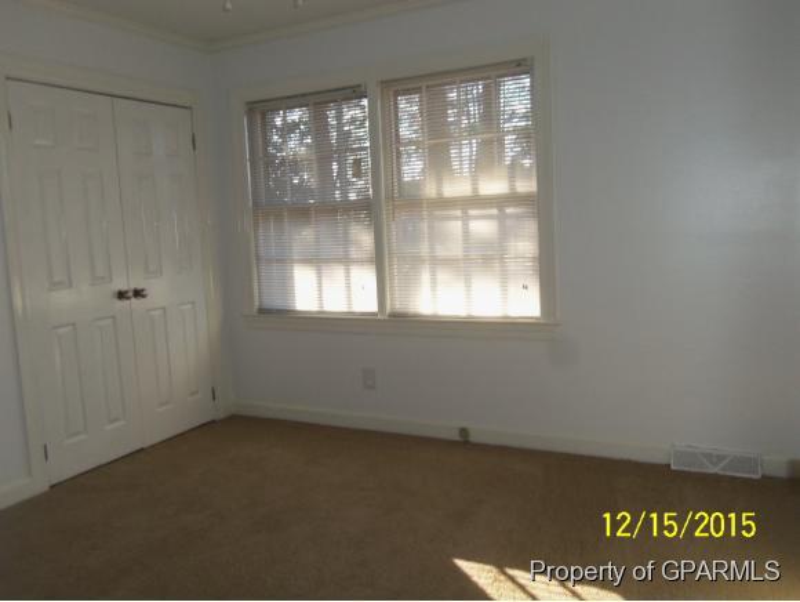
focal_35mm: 28
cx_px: 400
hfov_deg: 63.4
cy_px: 301
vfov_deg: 49.8
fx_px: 648
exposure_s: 1/40
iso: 100
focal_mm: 5.1
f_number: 3.9
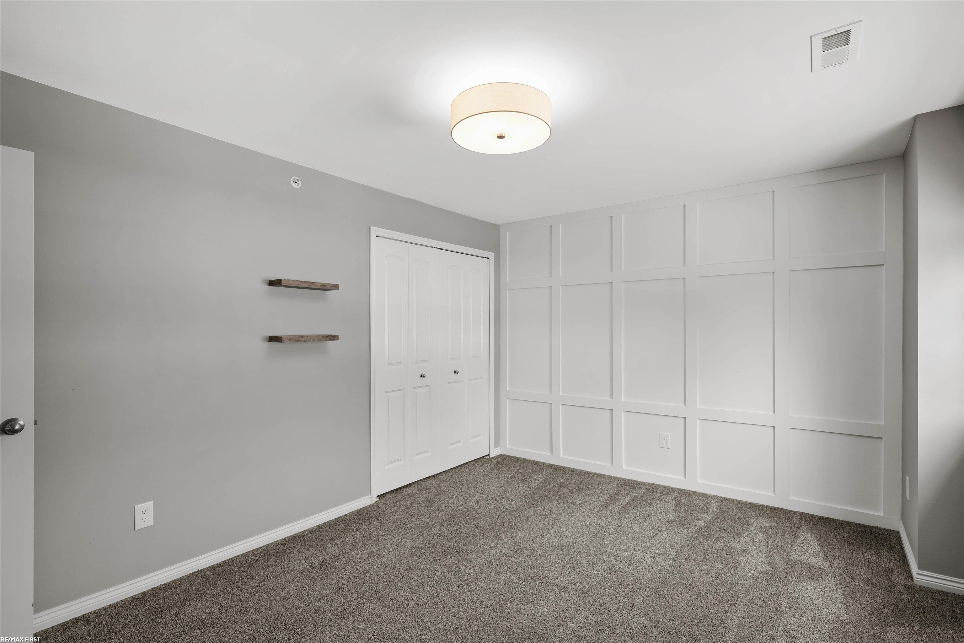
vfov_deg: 70.4
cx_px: 482
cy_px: 322
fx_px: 455
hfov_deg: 93.3
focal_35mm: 17
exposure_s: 1/15
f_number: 7.1
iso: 400
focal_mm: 17
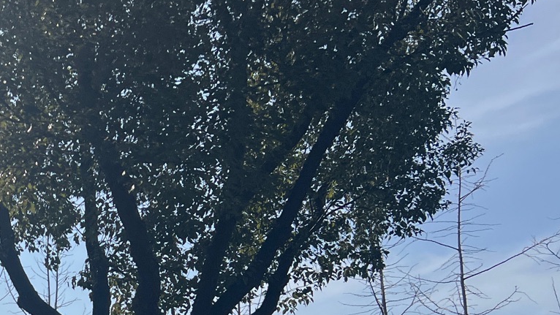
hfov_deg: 25.8
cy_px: 457
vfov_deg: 15.2
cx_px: -99
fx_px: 1099
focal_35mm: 74
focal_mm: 5.7
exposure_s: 1/14286
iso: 50
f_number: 1.5
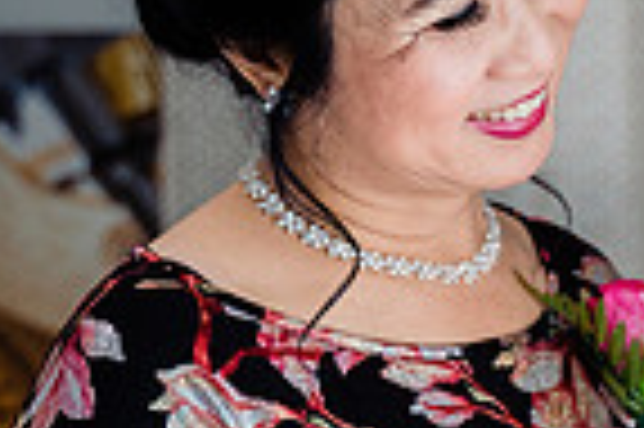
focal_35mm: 150
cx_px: 932
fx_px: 2680
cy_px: 385
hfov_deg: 13.0
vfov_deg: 9.1
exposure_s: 1/320
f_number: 3.2
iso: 250
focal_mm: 37
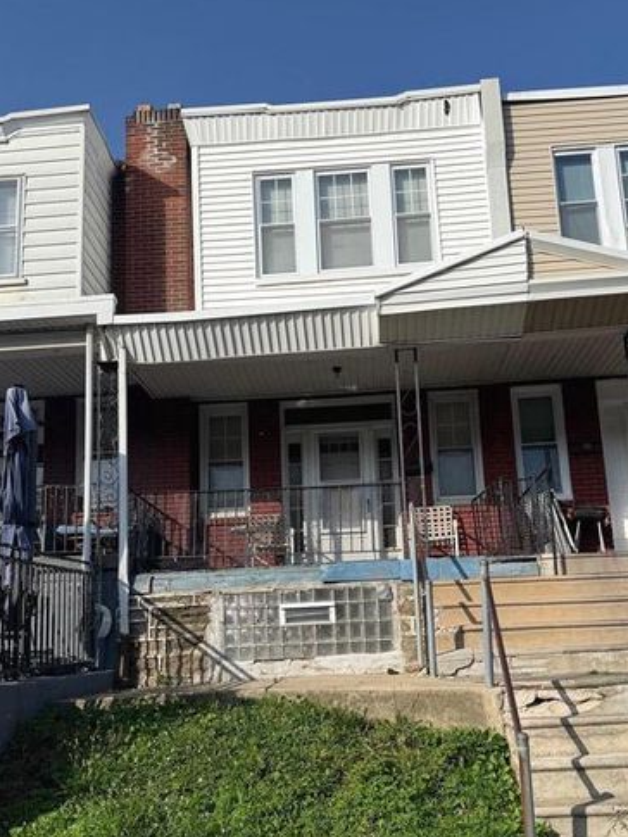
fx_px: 798
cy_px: 508
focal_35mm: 33
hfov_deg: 43.0
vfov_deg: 54.9
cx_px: 317
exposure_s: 1/5319
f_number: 1.78
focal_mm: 6.76
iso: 80
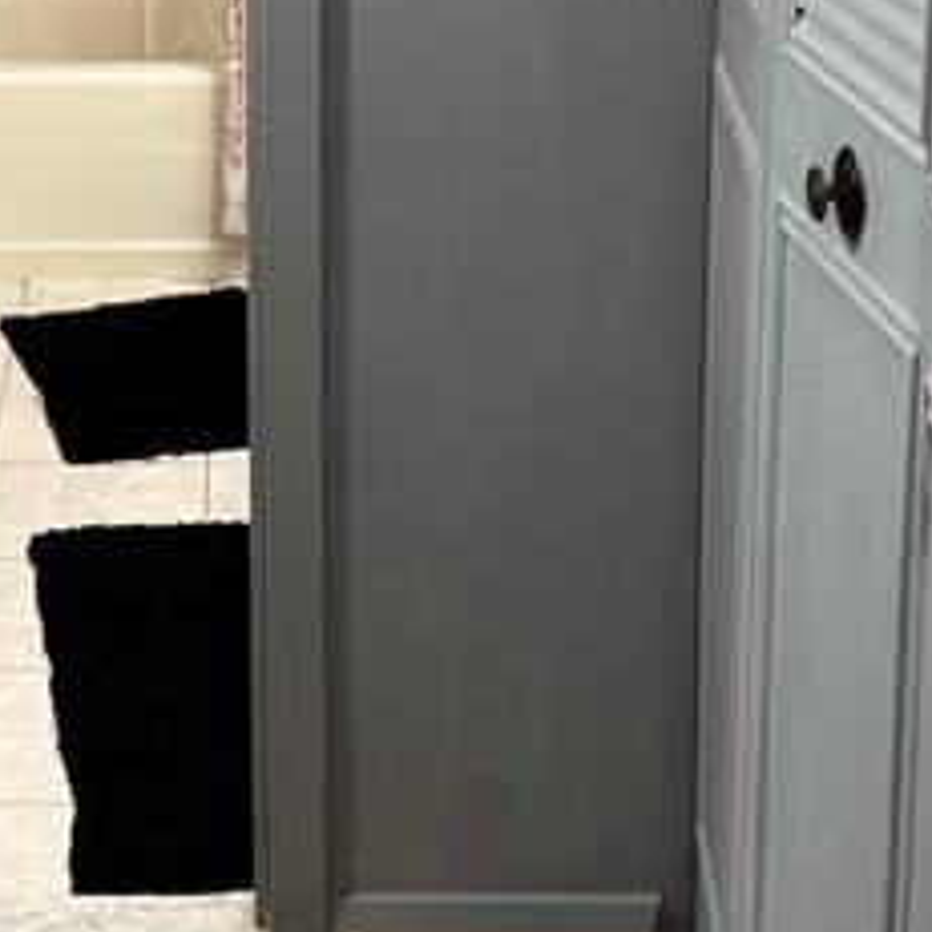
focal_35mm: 94
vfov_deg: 18.1
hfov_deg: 18.2
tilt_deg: -13.7
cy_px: 40
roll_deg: +1.6
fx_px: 2863
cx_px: 81
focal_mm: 6.76
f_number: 1.78
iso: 500
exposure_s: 1/60
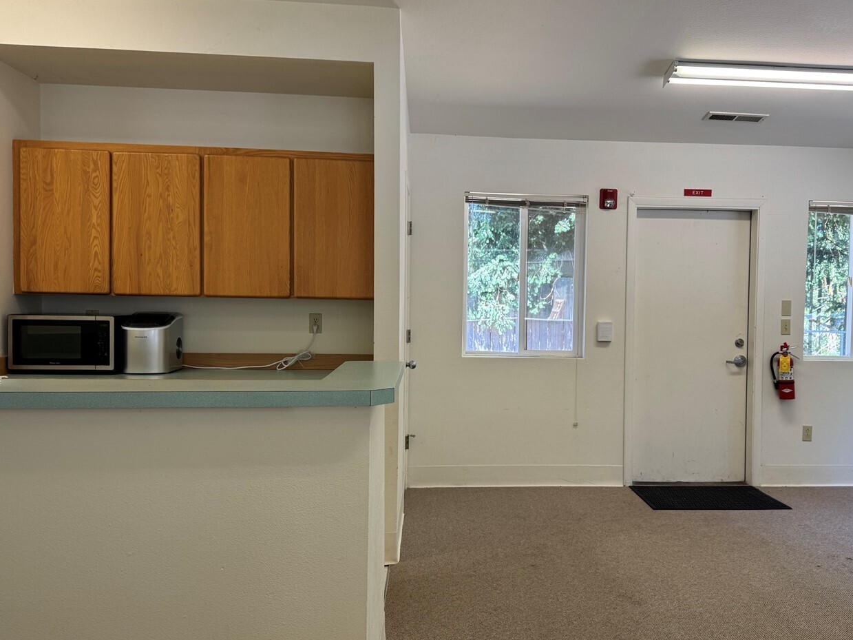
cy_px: 331
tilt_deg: -2.3
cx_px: 507
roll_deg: -0.6
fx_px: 764
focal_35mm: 31
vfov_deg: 45.4
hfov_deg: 57.9
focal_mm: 6.76
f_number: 1.78
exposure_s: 1/120
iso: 80
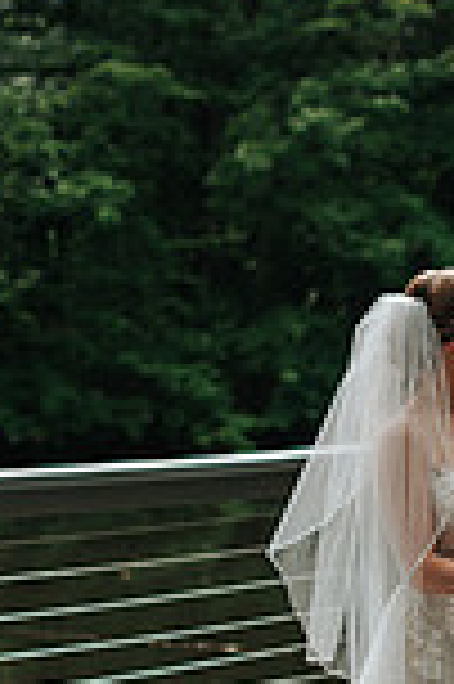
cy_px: 513
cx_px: 535
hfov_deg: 9.1
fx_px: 2806
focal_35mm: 148
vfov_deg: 13.8
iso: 100
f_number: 2.8
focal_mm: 50
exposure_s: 1/800
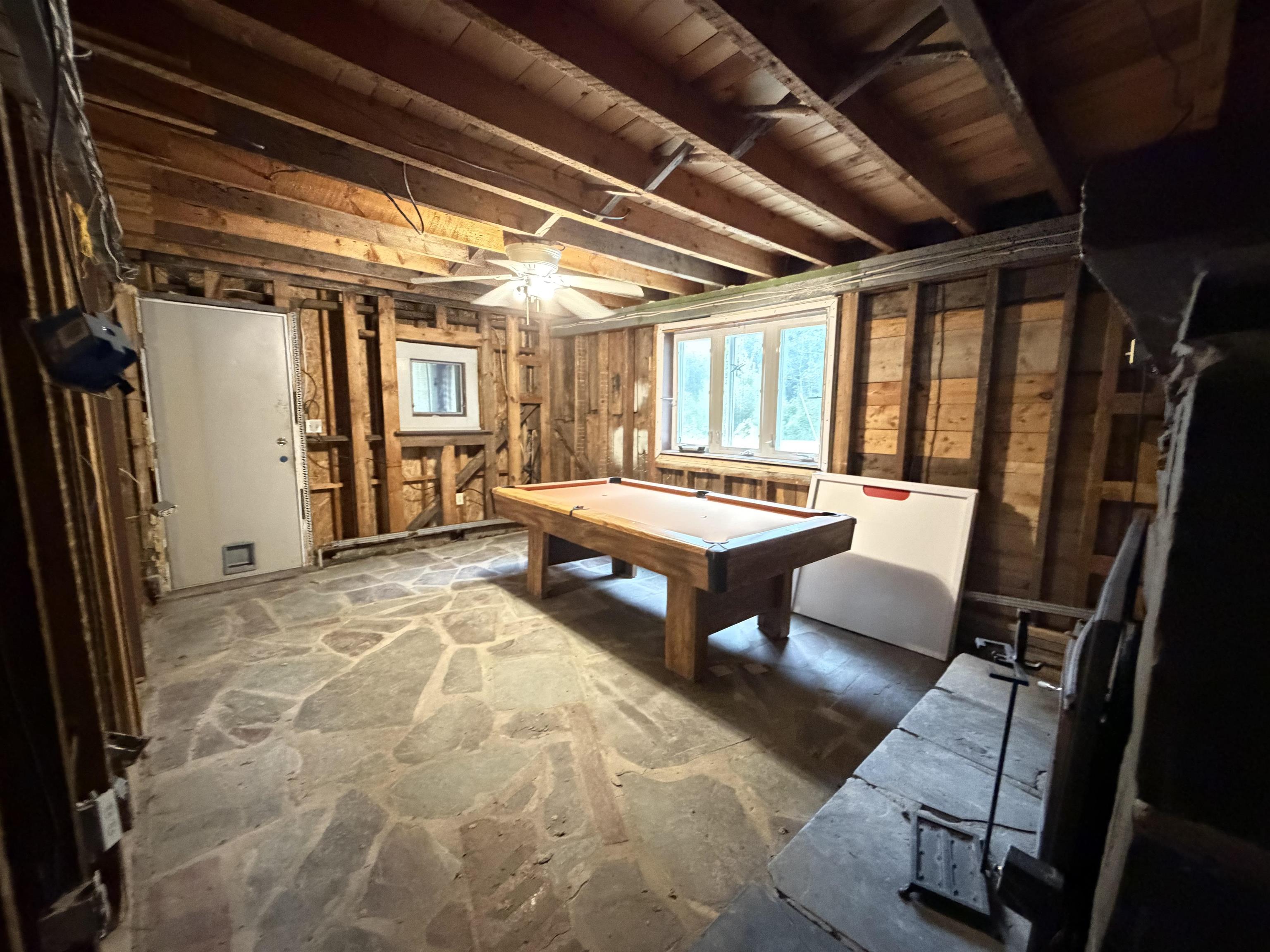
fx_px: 514
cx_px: 635
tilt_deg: -7.3
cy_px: 476
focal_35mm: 14
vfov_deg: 85.7
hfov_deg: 102.1
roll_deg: -0.5
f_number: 2.2
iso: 1600
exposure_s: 1/30
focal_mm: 2.22
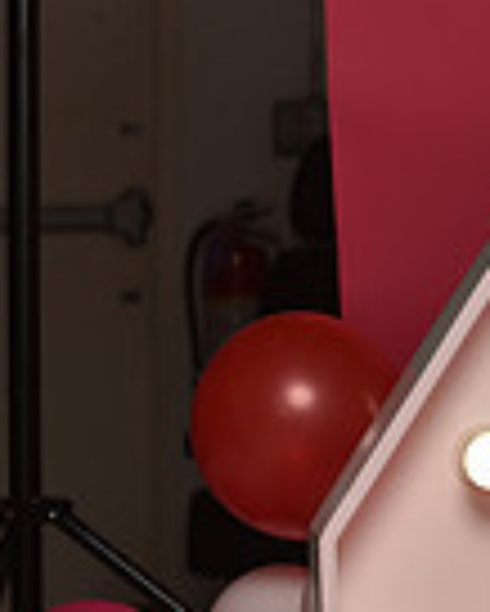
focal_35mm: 279
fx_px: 5052
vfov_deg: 6.9
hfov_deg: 5.3
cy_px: 284
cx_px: 1250
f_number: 5.6
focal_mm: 70
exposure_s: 1/160
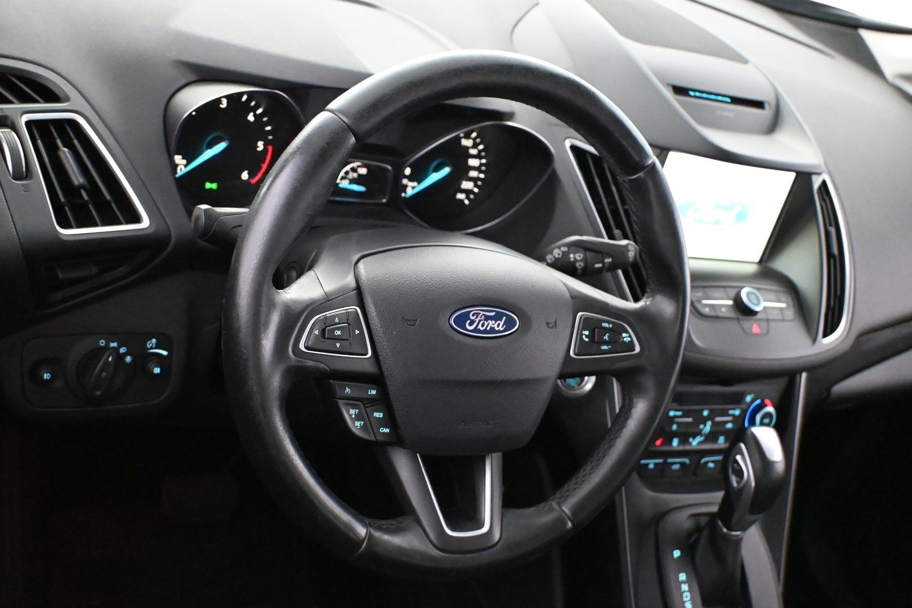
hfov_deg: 46.4
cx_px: 456
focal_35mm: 42
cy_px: 304
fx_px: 1064
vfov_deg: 31.9
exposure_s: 1/60
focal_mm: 28
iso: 12800
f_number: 4.5
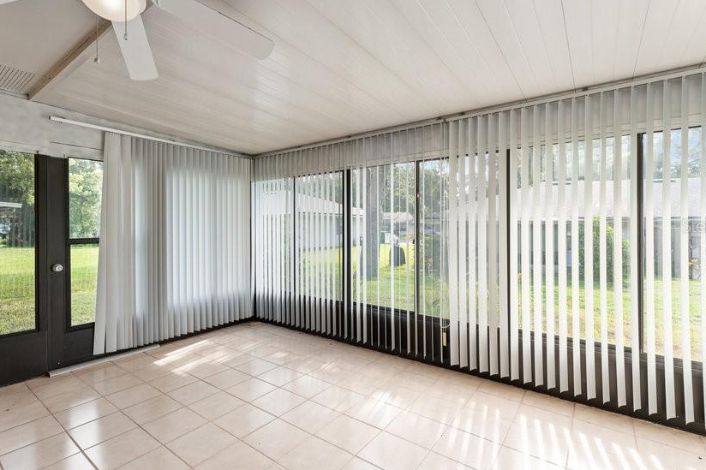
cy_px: 226
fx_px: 333
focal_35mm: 17
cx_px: 334
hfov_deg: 93.2
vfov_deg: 70.4
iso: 125
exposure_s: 1/60
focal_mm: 14
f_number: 8
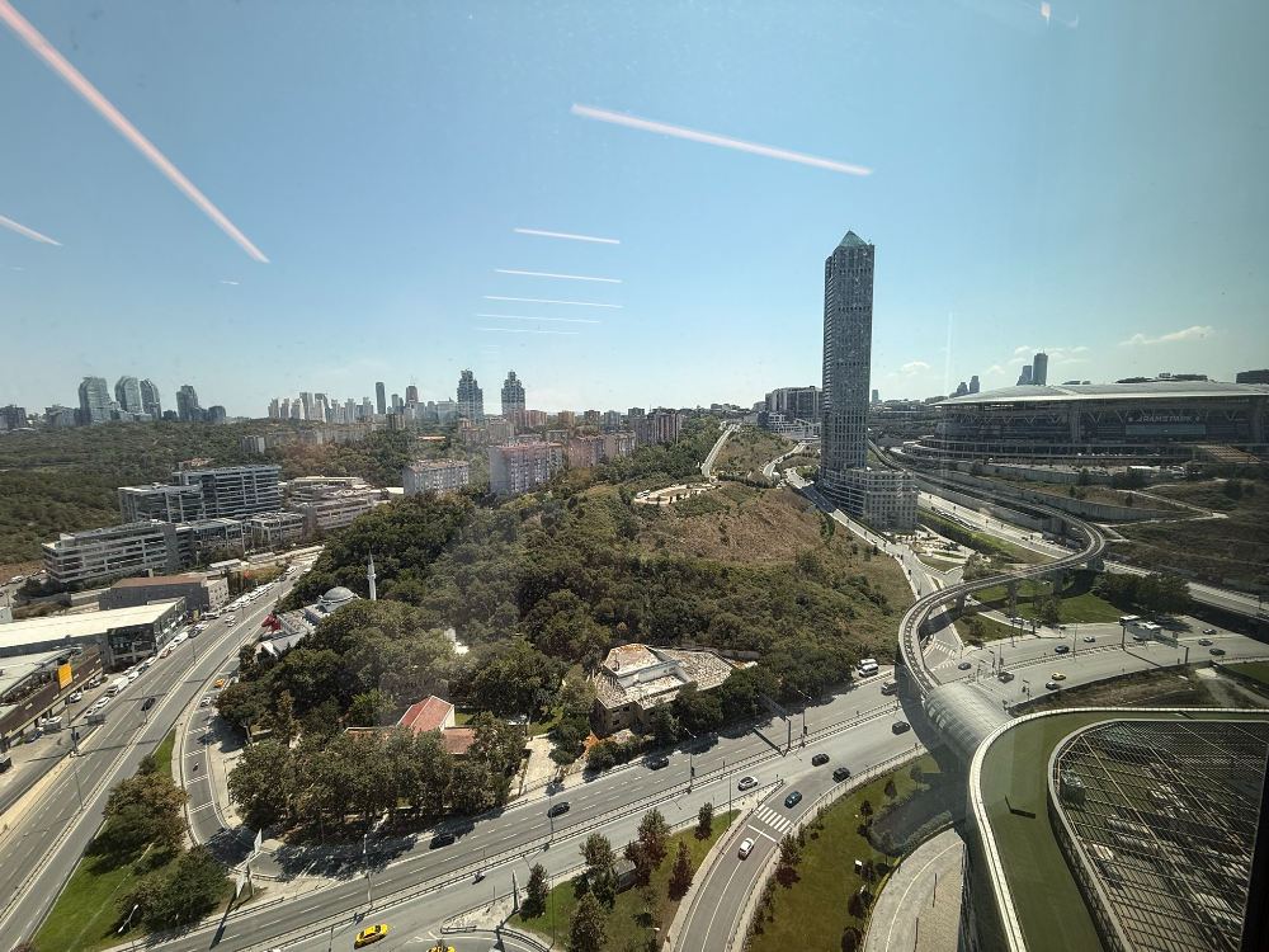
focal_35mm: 14
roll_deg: +0.6
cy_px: 476
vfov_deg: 85.7
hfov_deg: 102.1
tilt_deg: -6.4
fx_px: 513
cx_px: 634
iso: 50
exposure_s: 1/1050
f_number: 2.2
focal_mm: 2.22
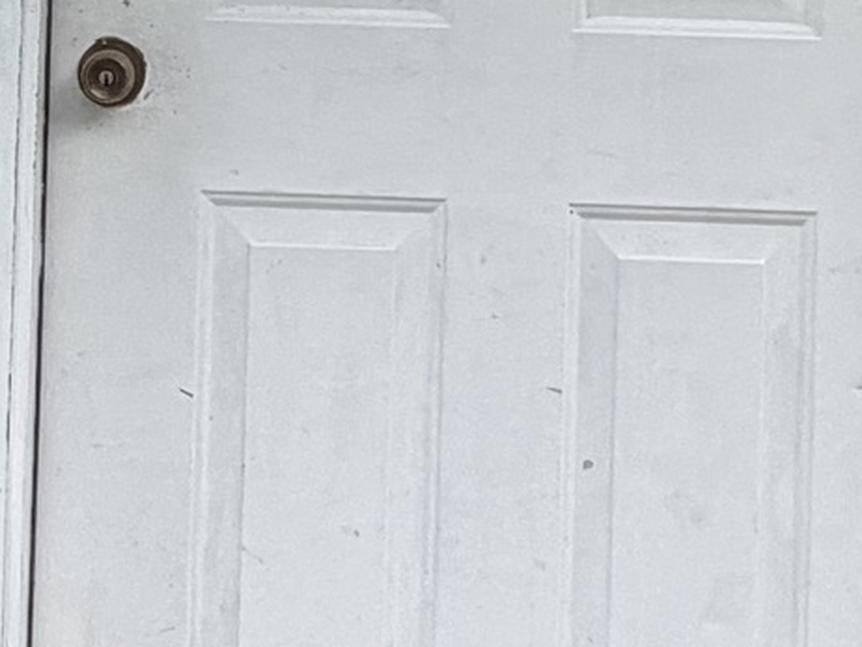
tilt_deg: +1.4
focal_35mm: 93
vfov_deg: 15.3
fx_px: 2317
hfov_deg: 21.0
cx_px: 287
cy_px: -160
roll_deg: -1.5
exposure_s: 1/465
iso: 64
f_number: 2.2
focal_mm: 2.22
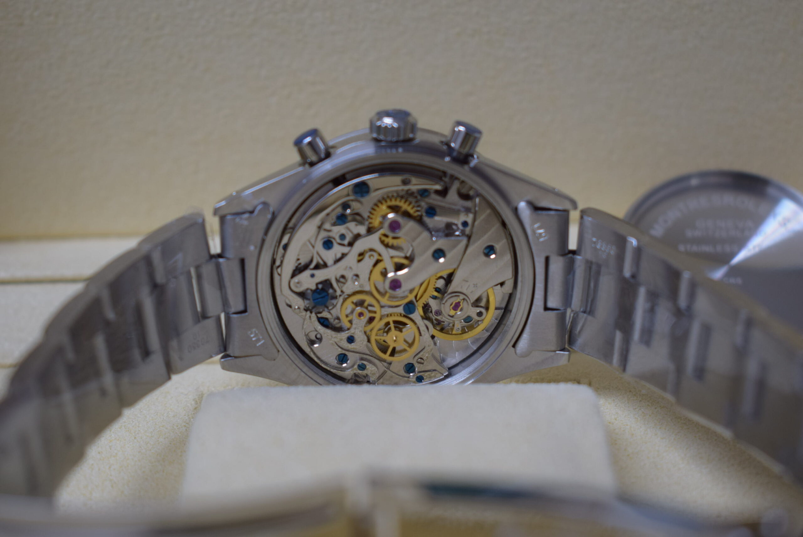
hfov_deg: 29.2
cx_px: 402
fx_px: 1540
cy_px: 268
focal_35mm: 69
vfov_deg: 19.8
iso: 400
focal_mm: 46
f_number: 5.3
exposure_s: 1/40
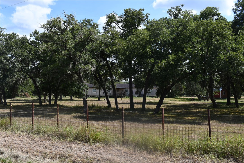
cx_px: 122
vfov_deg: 36.9
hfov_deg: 53.1
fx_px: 244
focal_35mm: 36
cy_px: 82
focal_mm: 18
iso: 100
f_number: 8
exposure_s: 1/250
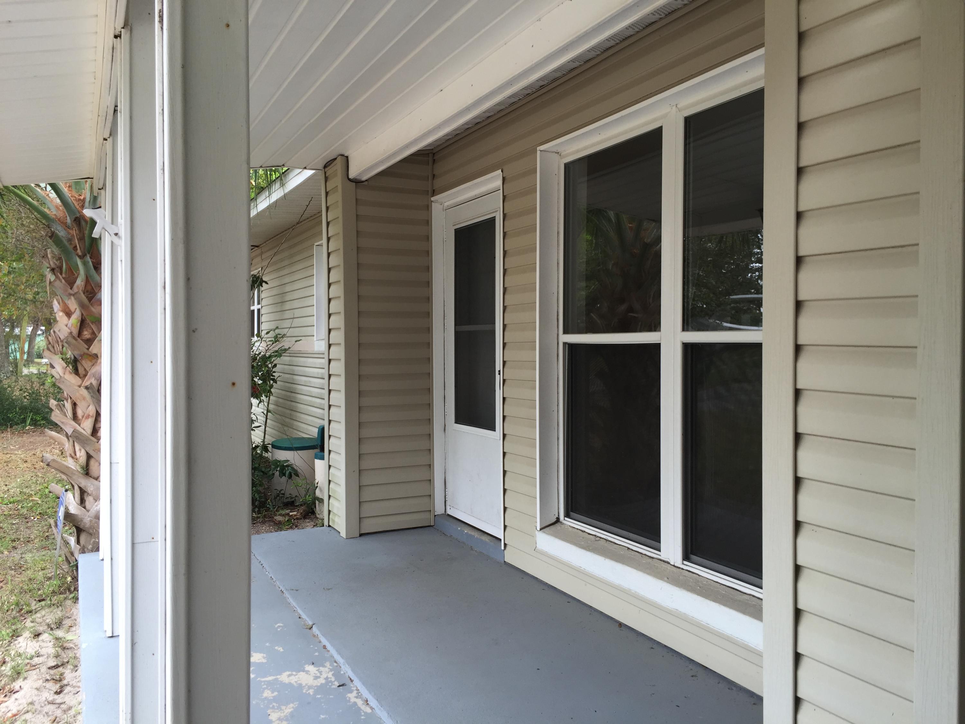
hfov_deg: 61.7
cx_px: 482
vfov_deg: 48.2
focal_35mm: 29
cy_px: 362
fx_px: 808
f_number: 2.2
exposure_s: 1/122
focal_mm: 4.15
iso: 32
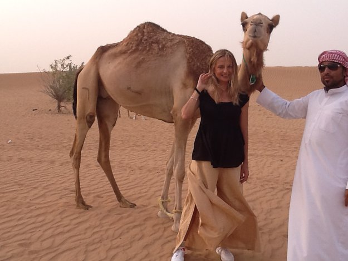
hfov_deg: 42.9
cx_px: 174
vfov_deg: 32.9
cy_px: 130
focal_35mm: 44
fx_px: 442
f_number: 2.4
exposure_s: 1/438
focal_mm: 2.03
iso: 40
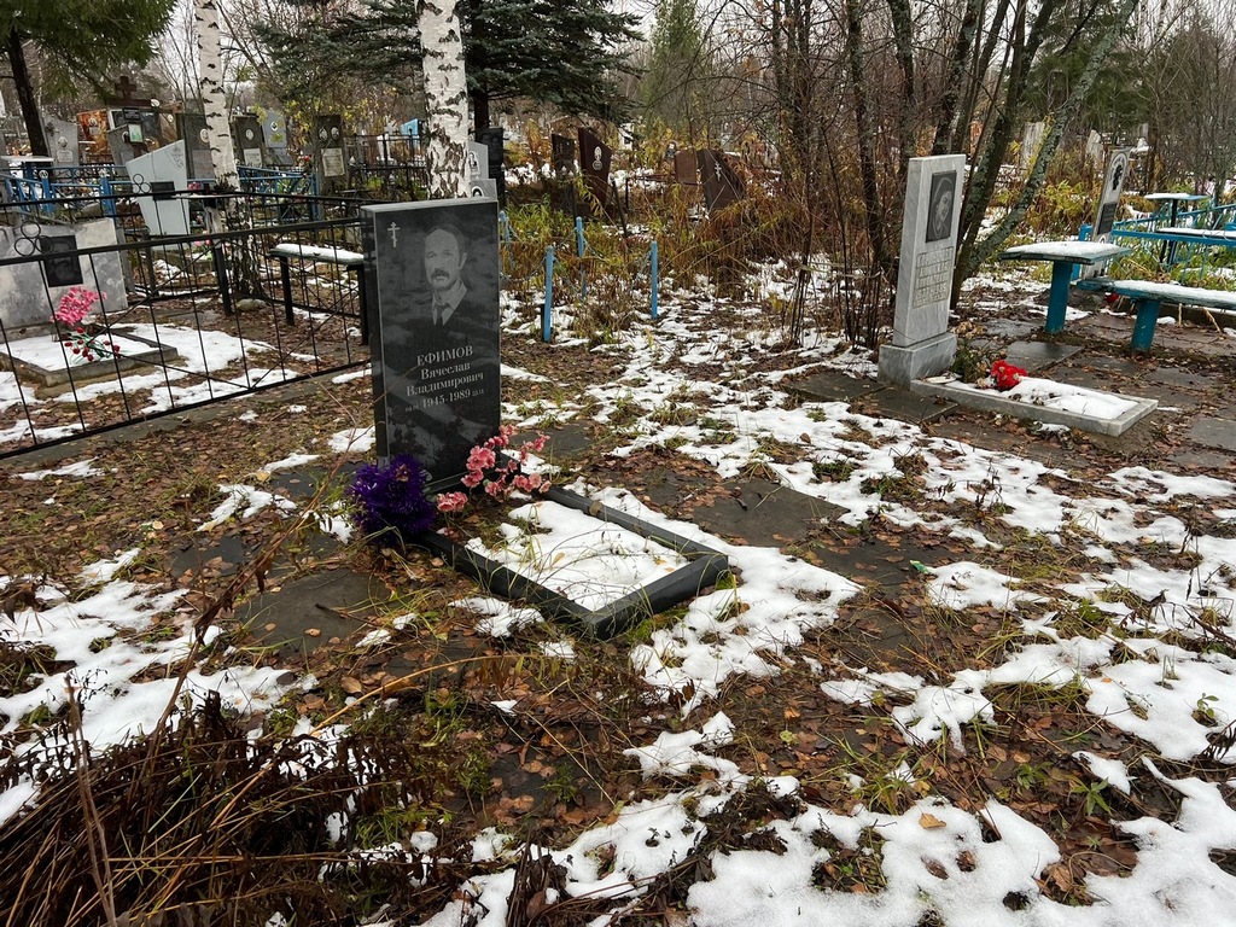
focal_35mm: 26
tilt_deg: -24.6
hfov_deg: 67.3
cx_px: 618
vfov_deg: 53.1
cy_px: 464
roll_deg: +3.9
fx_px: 928
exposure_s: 1/309
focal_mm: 5.7
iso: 50
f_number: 1.5
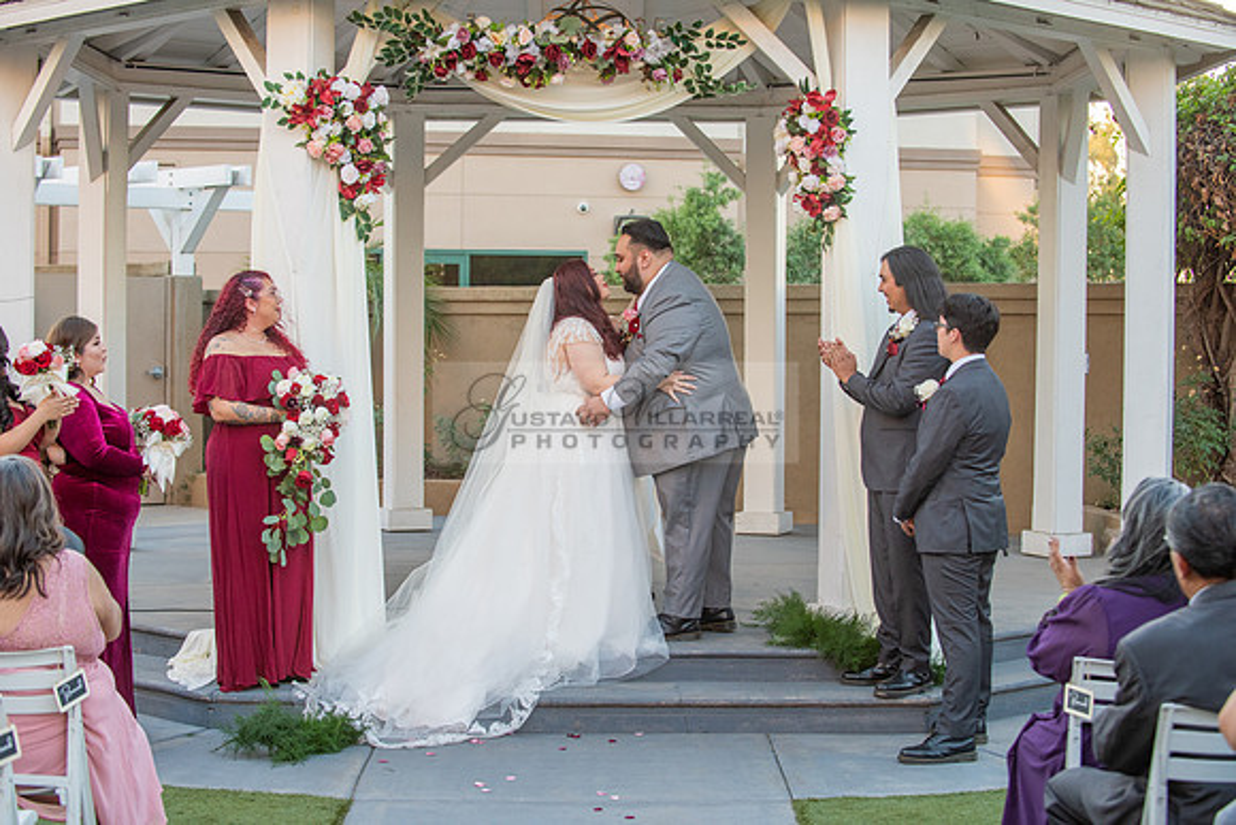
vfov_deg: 19.5
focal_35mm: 70
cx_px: 618
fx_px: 2404
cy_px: 412
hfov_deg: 28.8
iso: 800
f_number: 4
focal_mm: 70
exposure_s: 1/320
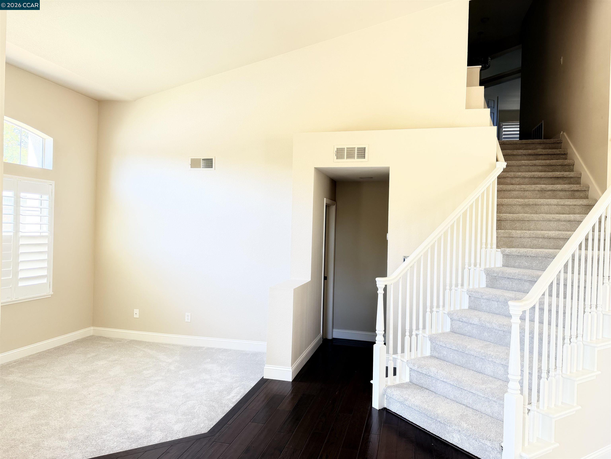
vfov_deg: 56.8
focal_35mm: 24
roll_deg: -1.2
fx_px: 424
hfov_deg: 71.6
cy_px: 230
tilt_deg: -0.3
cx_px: 306
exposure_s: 1/72
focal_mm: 6.76
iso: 200
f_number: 1.78
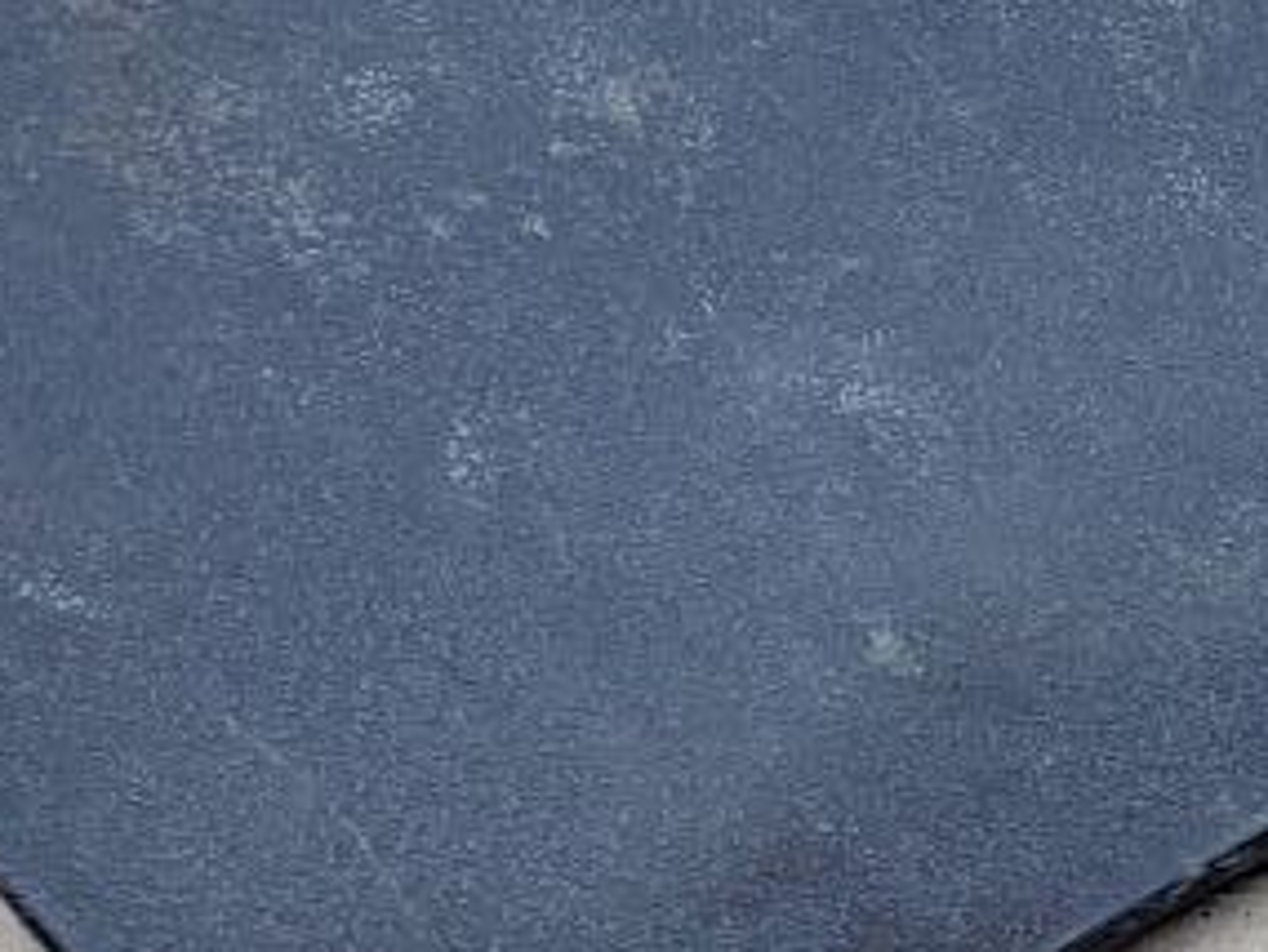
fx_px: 5350
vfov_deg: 10.0
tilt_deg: -67.9
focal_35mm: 146
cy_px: -222
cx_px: 1321
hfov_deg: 13.3
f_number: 1.6
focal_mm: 4.2
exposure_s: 1/100
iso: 64
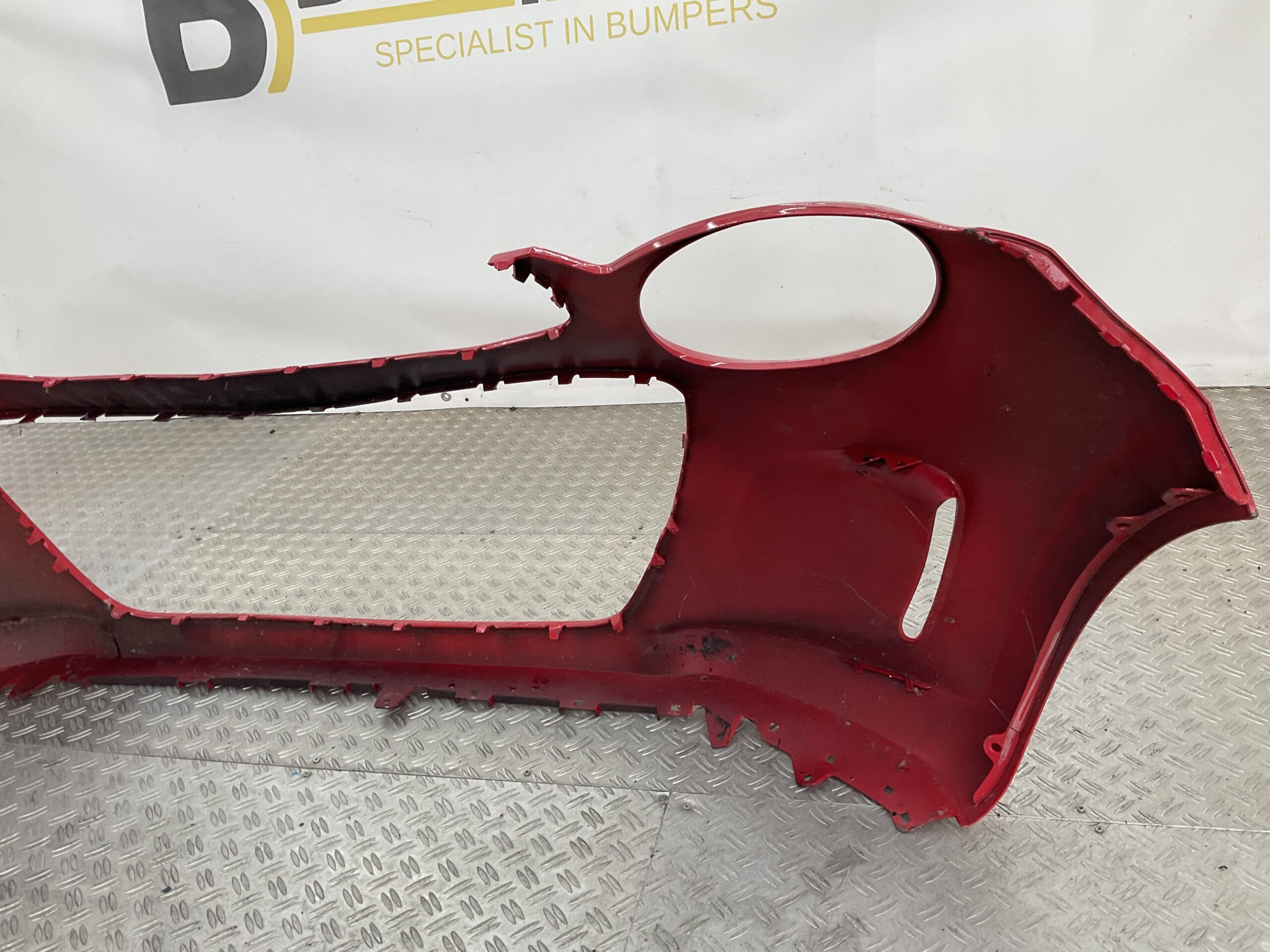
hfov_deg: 61.7
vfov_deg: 48.2
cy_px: 476
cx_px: 635
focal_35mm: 29
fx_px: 1064
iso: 20
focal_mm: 3
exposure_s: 1/120
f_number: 1.8
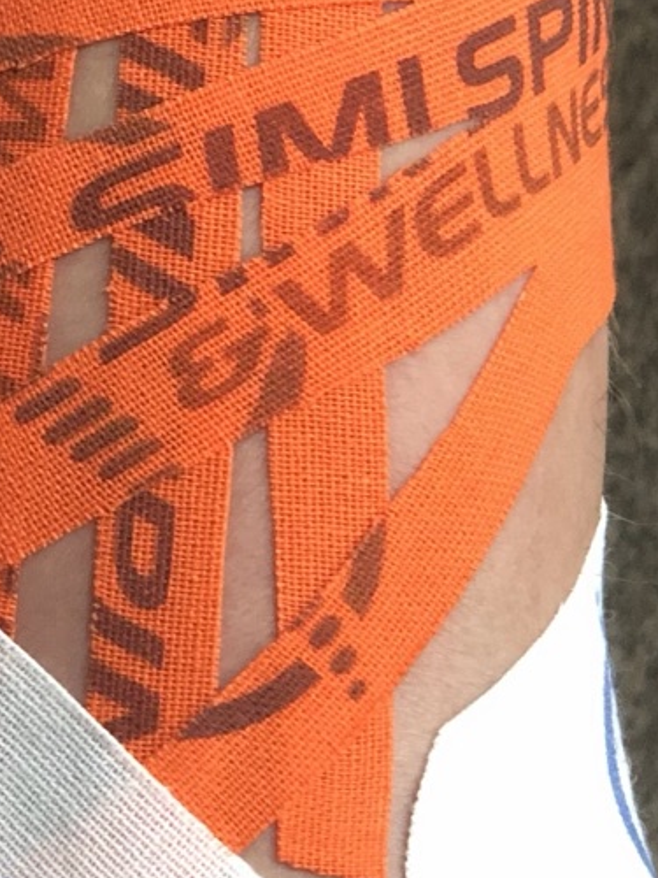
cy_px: 543
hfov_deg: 9.5
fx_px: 3954
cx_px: 229
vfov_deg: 12.7
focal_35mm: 156
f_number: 2.4
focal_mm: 6
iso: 160
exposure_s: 1/24
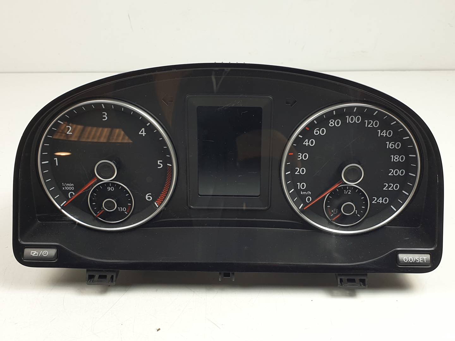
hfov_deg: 67.3
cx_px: 228
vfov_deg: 53.1
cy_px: 170
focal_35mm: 26
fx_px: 342
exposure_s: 1/115
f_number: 2.4
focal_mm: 4.3
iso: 50
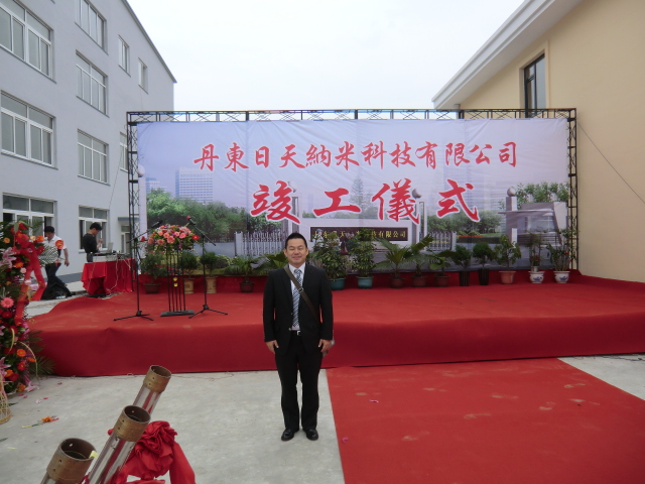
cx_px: 322
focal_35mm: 24
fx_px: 447
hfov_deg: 71.6
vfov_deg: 56.8
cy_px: 242
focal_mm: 4.3
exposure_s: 1/500
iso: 64
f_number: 3.2
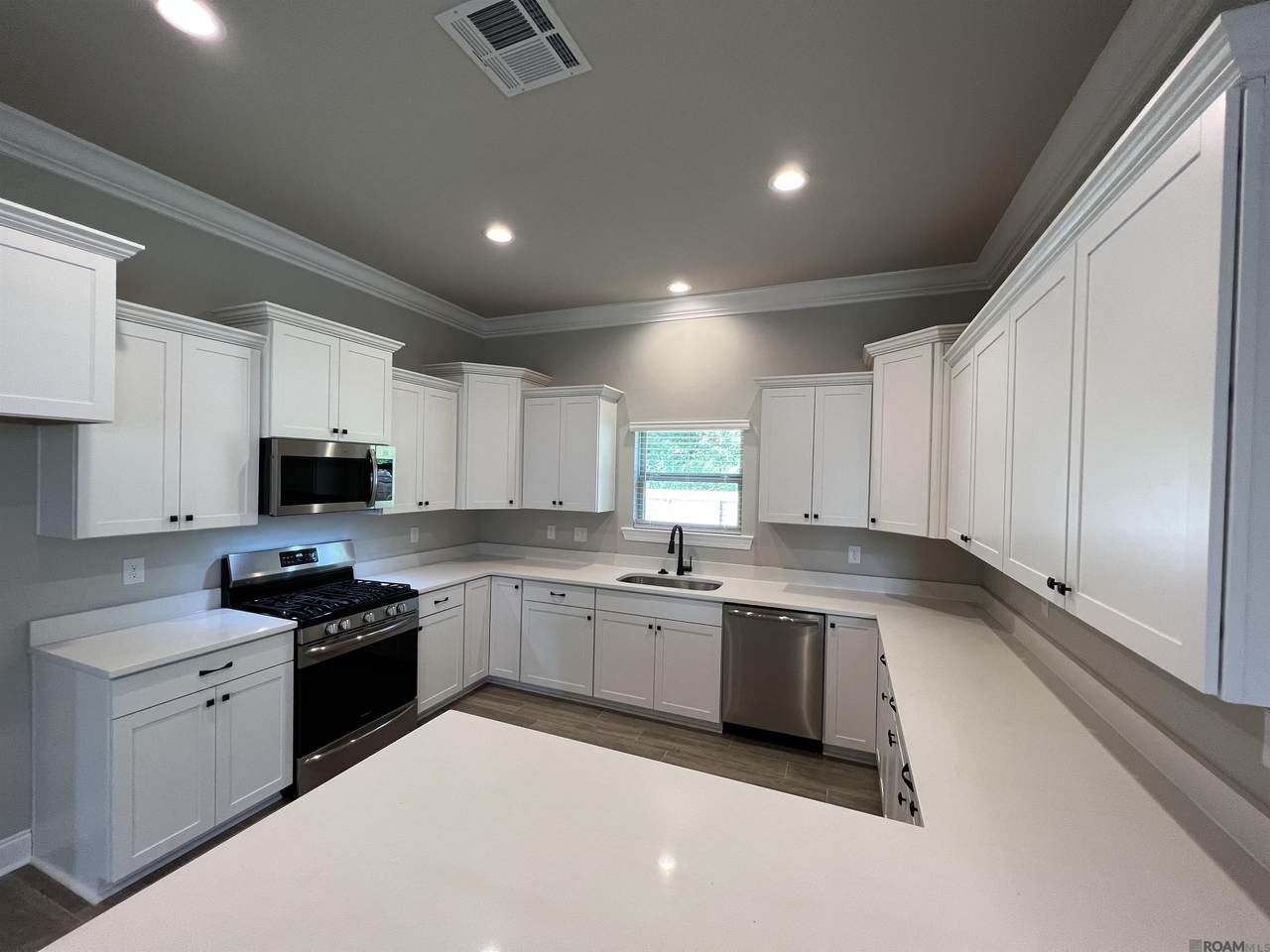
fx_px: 477
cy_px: 476
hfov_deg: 106.2
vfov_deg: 89.9
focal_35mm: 13
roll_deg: -0.7
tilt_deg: -0.4
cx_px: 635
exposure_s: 1/120
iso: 160
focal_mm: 1.57
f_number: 1.8
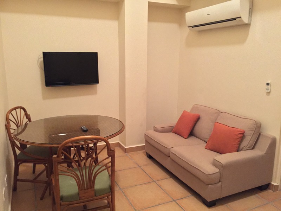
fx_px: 235
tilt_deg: -11.5
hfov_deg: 61.7
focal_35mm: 29
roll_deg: -1.3
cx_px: 140
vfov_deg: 48.2
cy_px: 106
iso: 400
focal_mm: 4.15
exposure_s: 1/15
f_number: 2.2
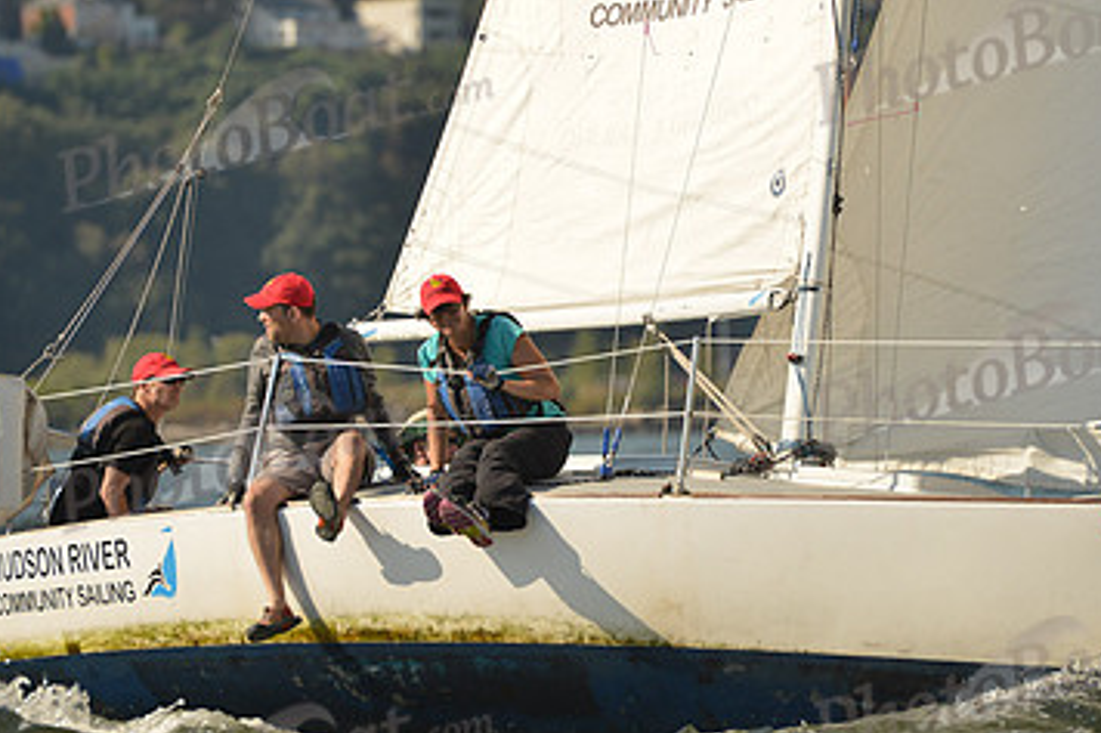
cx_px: 656
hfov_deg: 6.5
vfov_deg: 4.3
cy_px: 249
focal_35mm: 318
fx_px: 9721
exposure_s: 1/1600
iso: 320
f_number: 4.5
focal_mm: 195
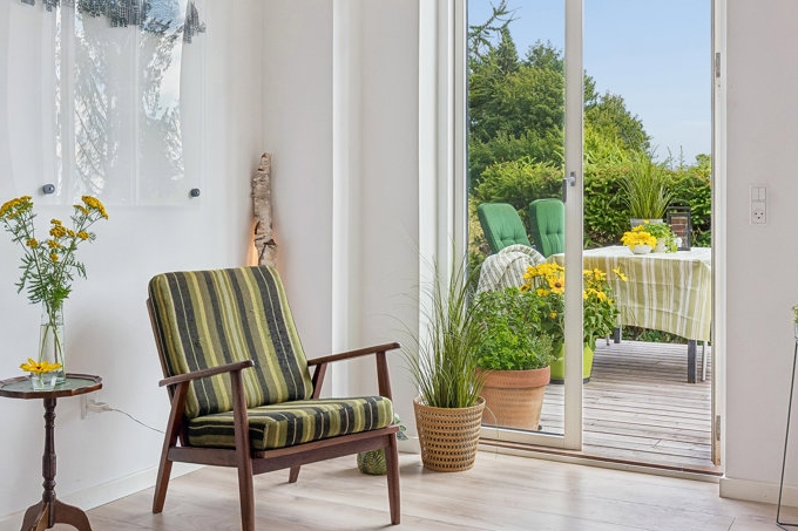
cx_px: 410
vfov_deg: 33.4
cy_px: 237
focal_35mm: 40
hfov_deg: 48.5
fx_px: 886
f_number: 8
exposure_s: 1/125
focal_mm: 23
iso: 200
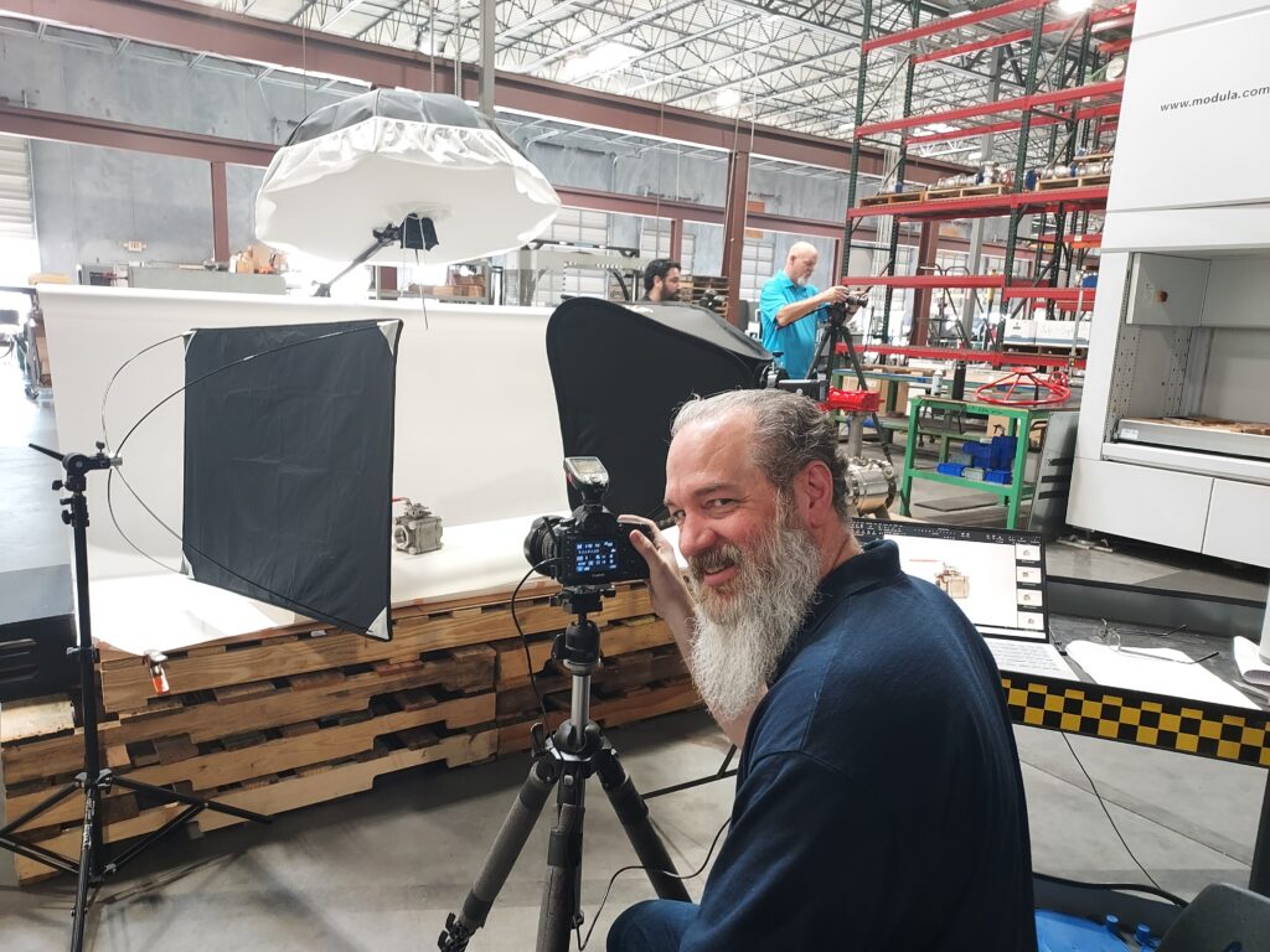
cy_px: 476
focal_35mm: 24
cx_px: 635
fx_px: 881
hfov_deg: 71.6
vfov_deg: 56.8
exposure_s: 1/30
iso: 320
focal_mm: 4.6
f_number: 1.8
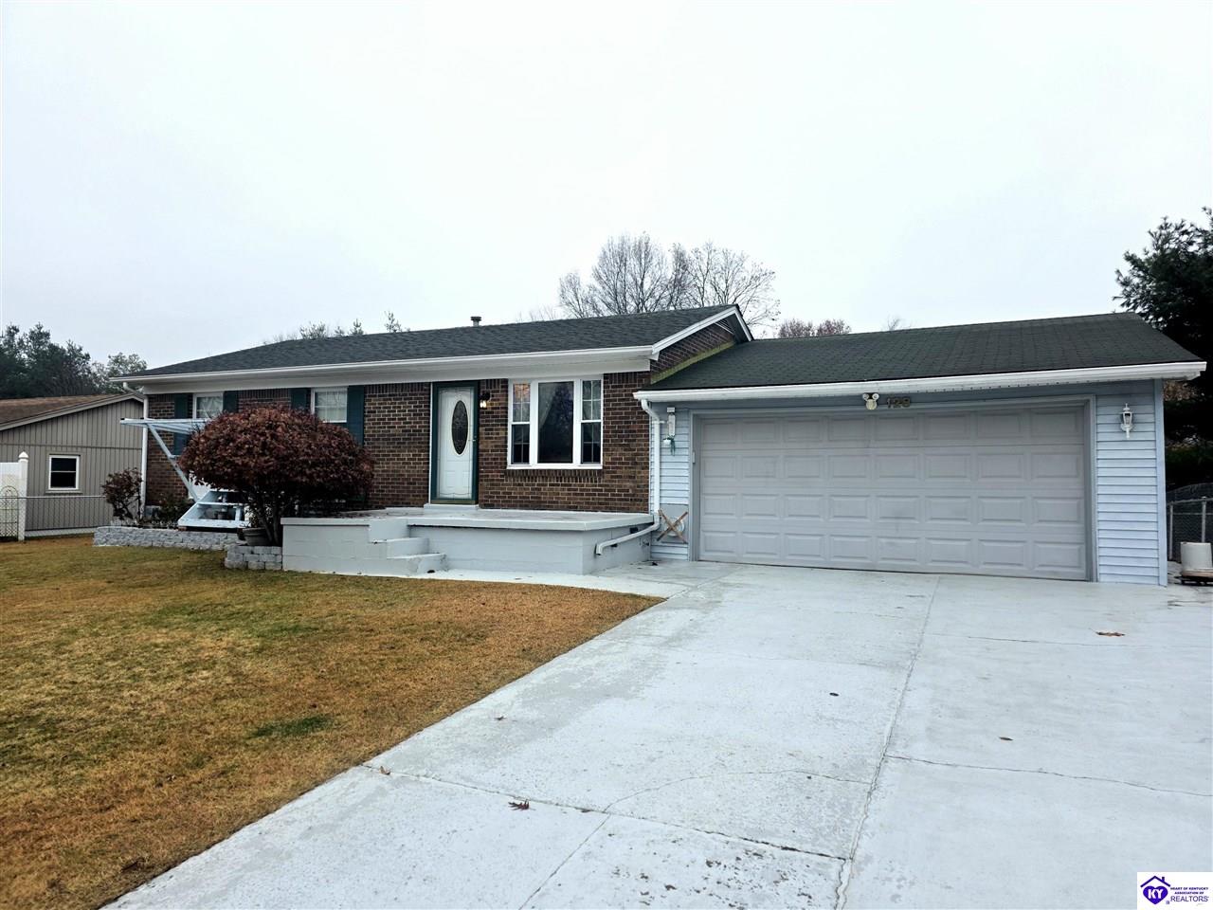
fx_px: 806
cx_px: 606
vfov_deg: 58.9
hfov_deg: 73.9
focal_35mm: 23
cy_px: 455
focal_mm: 6.3
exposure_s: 1/2000
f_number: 1.7
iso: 80
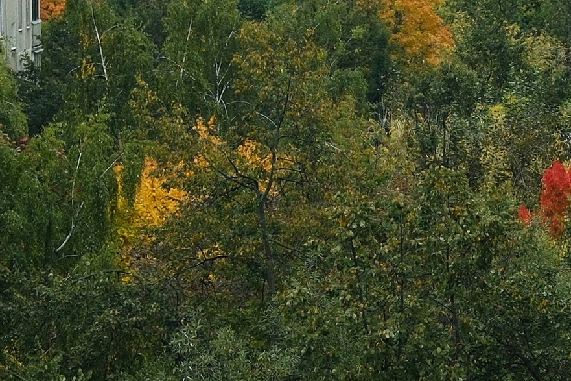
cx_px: 658
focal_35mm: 218
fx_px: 3457
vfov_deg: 6.3
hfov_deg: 9.3
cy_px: 127
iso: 640
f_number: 4
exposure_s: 1/1500
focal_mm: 50
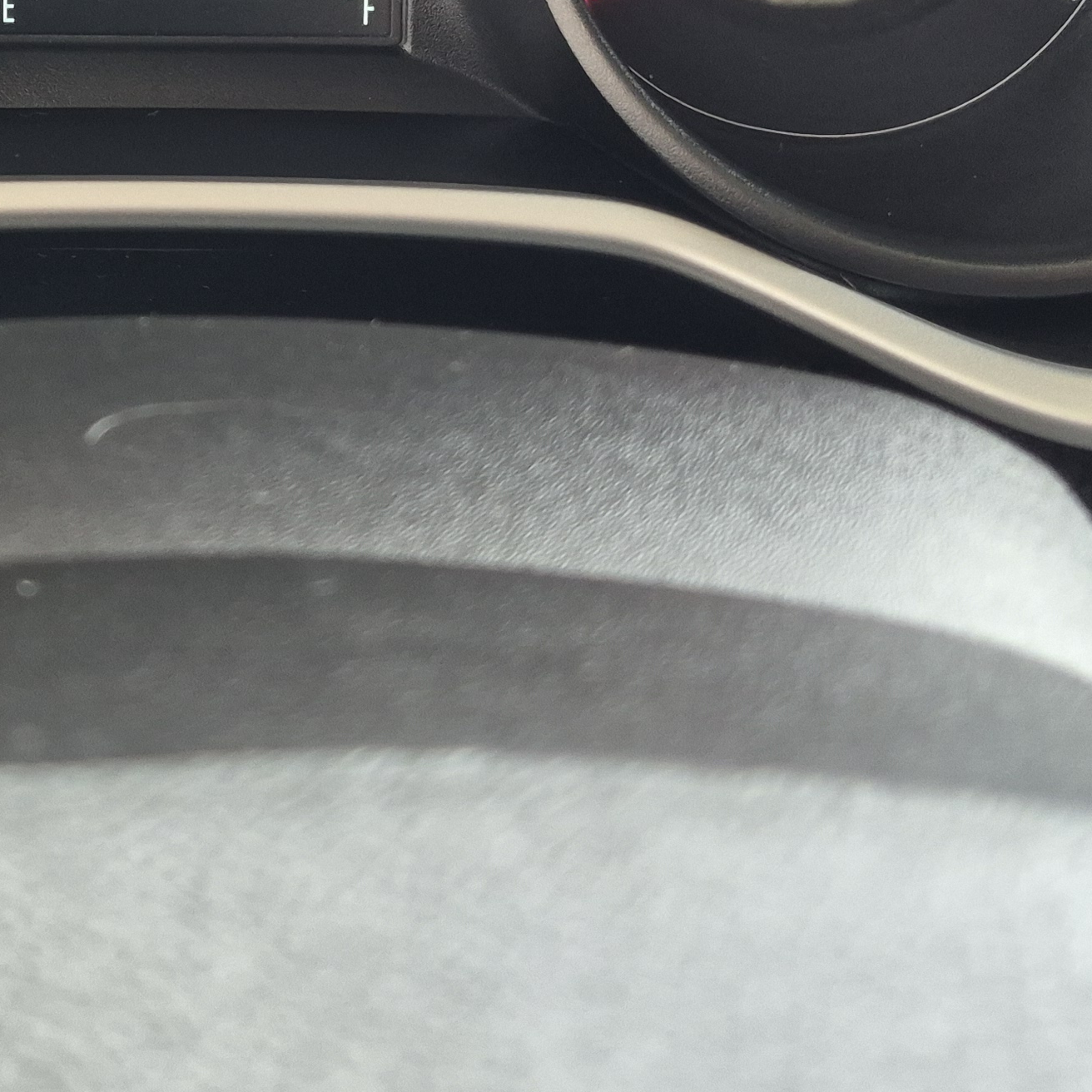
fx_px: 2213
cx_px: 47
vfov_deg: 25.7
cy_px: -112
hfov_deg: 26.5
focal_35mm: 62
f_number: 1.8
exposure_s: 1/180
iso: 200
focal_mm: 5.4
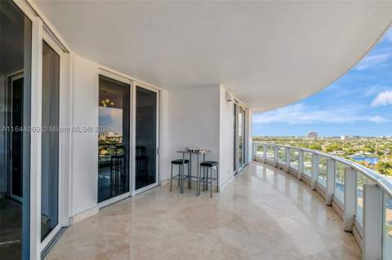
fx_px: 163
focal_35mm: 15
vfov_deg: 77.2
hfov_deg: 100.4
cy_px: 130
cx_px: 196
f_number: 9
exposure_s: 1/1250
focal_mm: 10
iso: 640
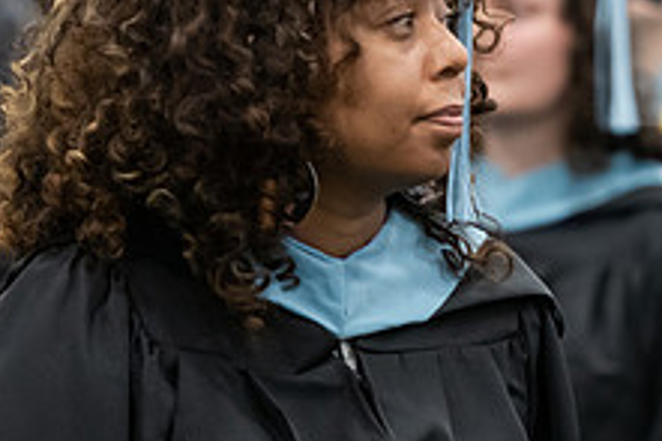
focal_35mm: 420
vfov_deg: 3.3
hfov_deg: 4.9
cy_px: 238
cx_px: 521
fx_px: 7717
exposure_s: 1/200
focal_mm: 160
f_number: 3.2
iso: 3200
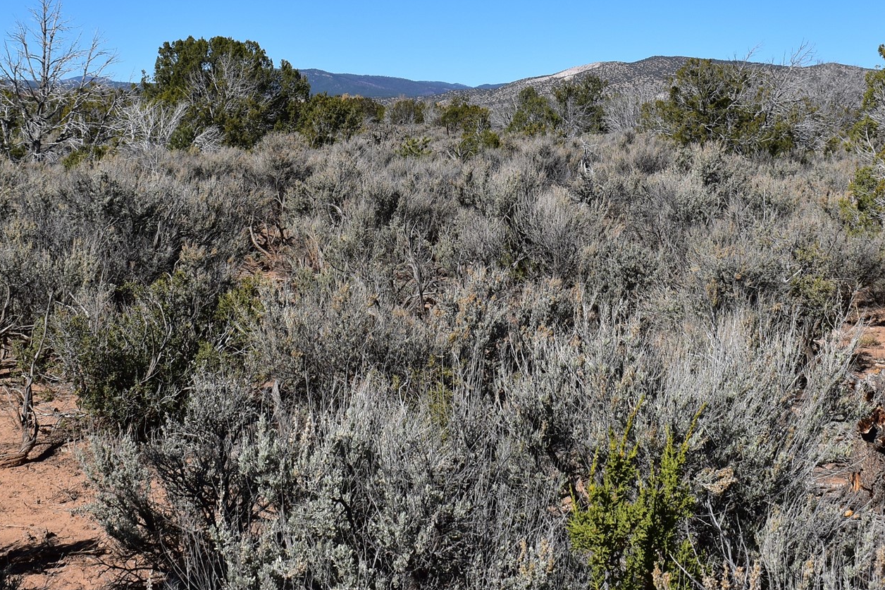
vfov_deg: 20.7
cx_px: 463
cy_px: 105
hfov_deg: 31.0
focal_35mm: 65
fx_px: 1594
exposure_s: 1/500
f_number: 11
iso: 280
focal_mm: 25
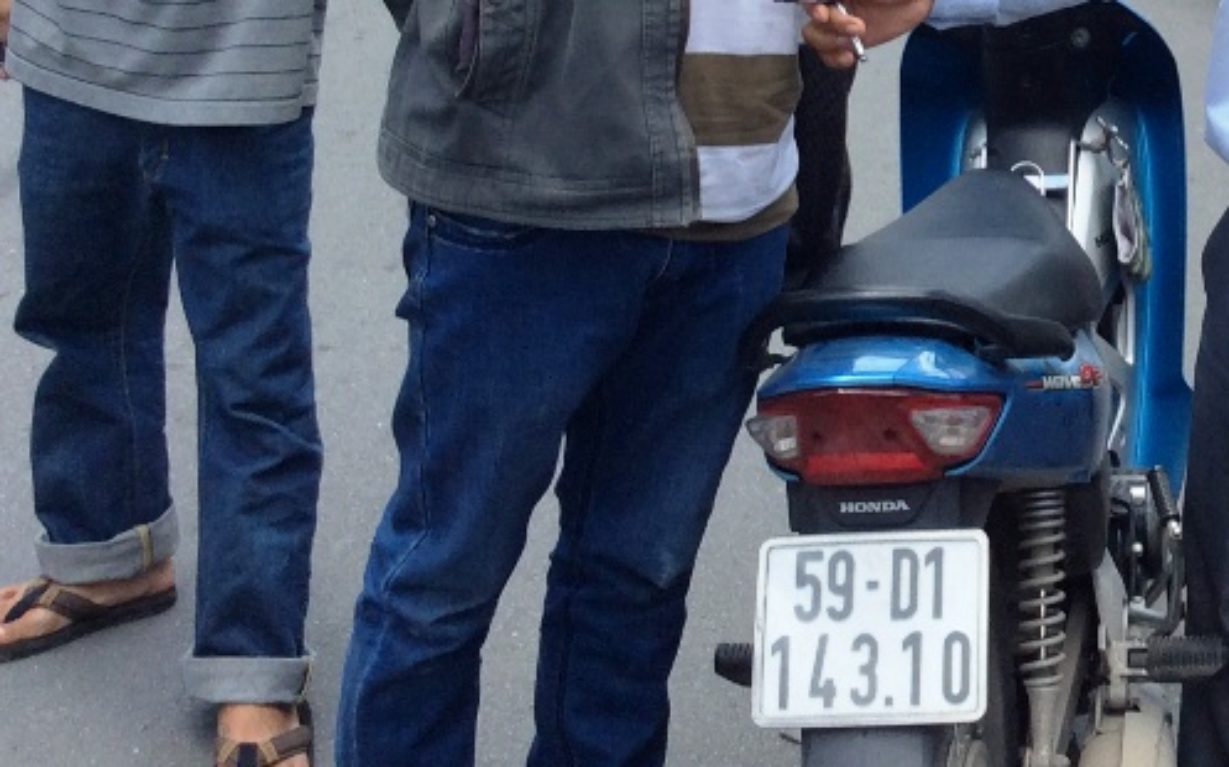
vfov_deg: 17.5
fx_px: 2410
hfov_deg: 27.6
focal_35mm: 72
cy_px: -43
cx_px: 1103
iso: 32
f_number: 2.4
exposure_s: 1/643
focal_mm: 3.3
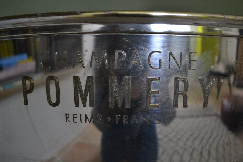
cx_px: 122
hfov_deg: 41.1
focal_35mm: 48
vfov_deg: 28.1
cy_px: 81
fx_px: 324
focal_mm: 32
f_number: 4.8
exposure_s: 1/60
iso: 720
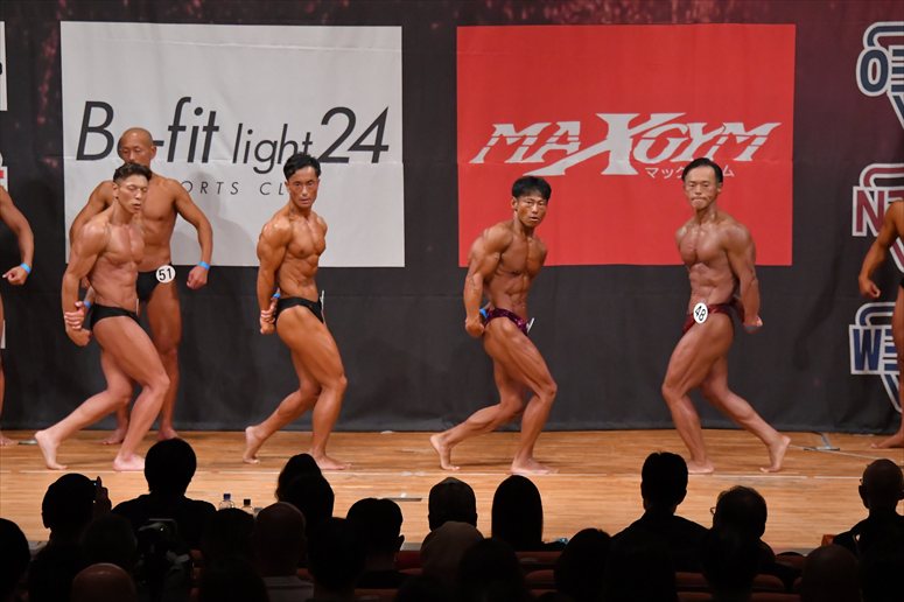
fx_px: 4367
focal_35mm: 174
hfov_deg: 11.8
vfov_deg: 7.9
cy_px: 301
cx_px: 452
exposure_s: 1/400
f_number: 5.6
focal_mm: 116
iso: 6400
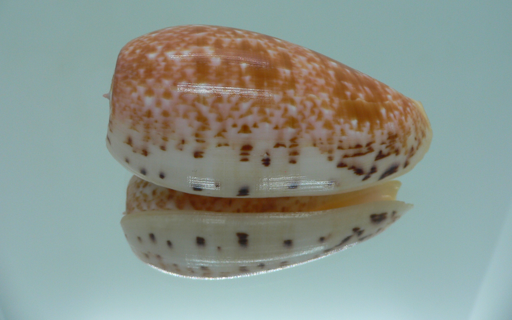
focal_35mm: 38
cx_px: 256
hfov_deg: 51.5
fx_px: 530
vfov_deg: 33.5
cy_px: 133
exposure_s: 1/60
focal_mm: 4.6
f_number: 2.8
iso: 80
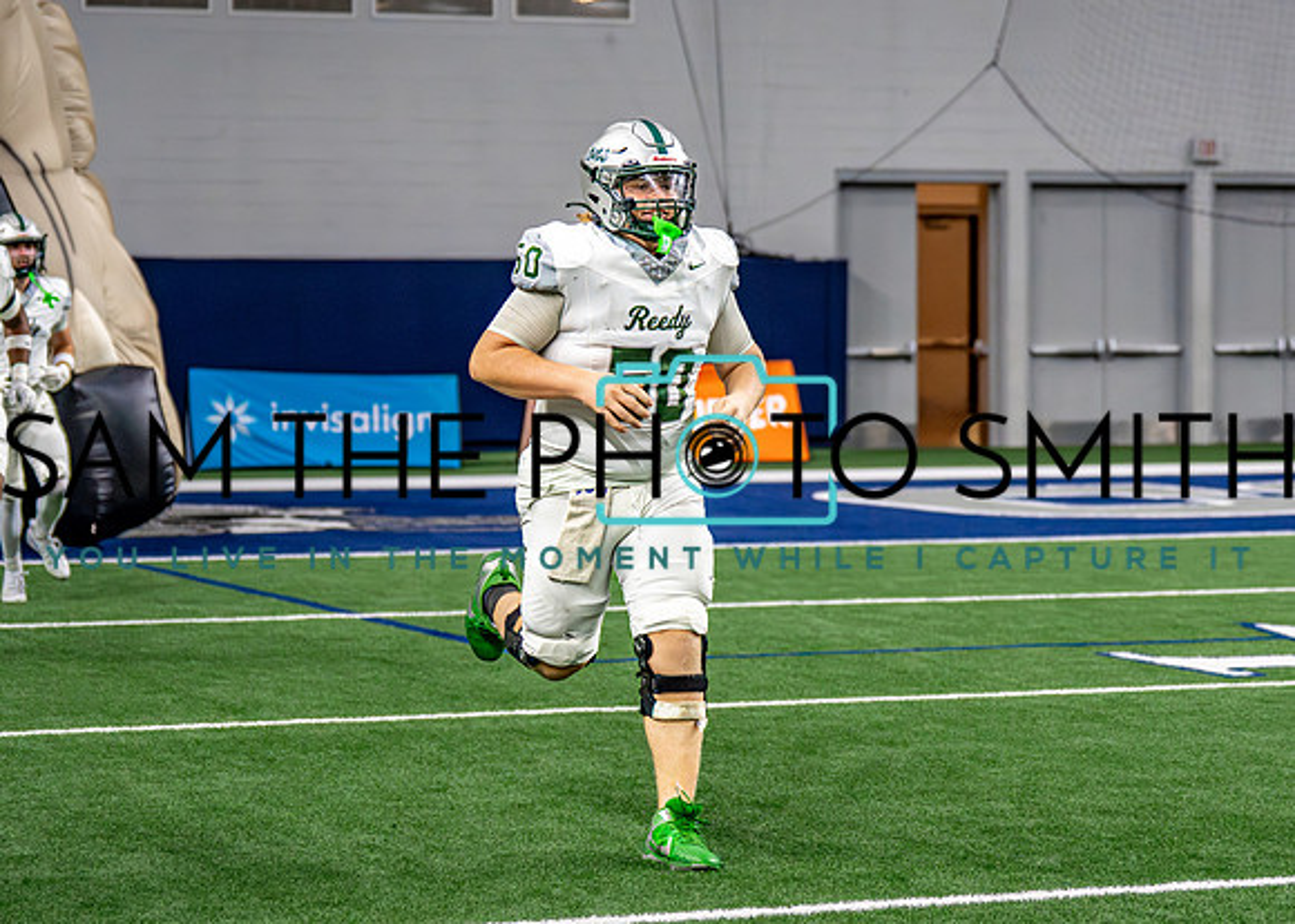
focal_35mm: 110
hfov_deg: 18.2
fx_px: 4036
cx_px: 674
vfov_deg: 13.1
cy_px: 468
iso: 5000
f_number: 2.8
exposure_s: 1/2000
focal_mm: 70
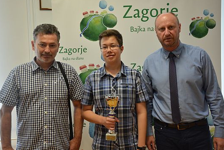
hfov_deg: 41.9
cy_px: 71
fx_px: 293
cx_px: 114
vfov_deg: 28.7
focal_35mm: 47
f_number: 4
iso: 500
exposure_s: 1/60
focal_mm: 28
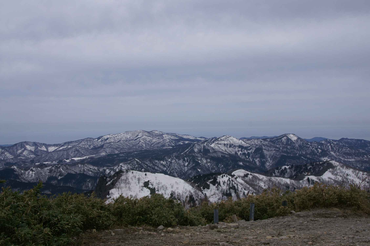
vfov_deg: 31.8
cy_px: 123
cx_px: 185
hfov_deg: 46.5
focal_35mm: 42
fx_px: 431
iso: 100
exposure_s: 1/320
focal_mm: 28
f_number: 11
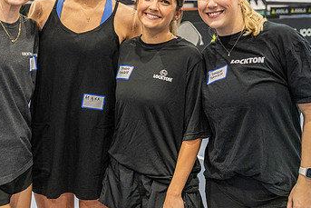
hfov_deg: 28.4
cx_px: 125
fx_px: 614
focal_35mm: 71
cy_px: 42
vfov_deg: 19.0
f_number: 4
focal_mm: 36
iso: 3200
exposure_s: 1/200
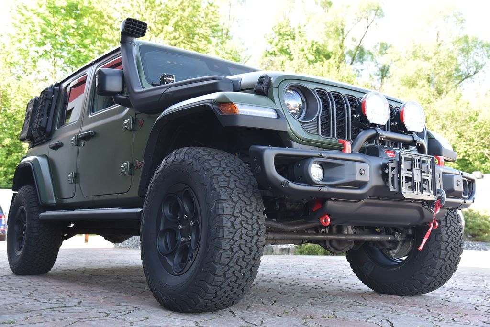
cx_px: 245
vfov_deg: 35.1
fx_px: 517
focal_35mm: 38
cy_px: 164
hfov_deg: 50.7
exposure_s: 1/125
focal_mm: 38
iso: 500
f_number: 5.6
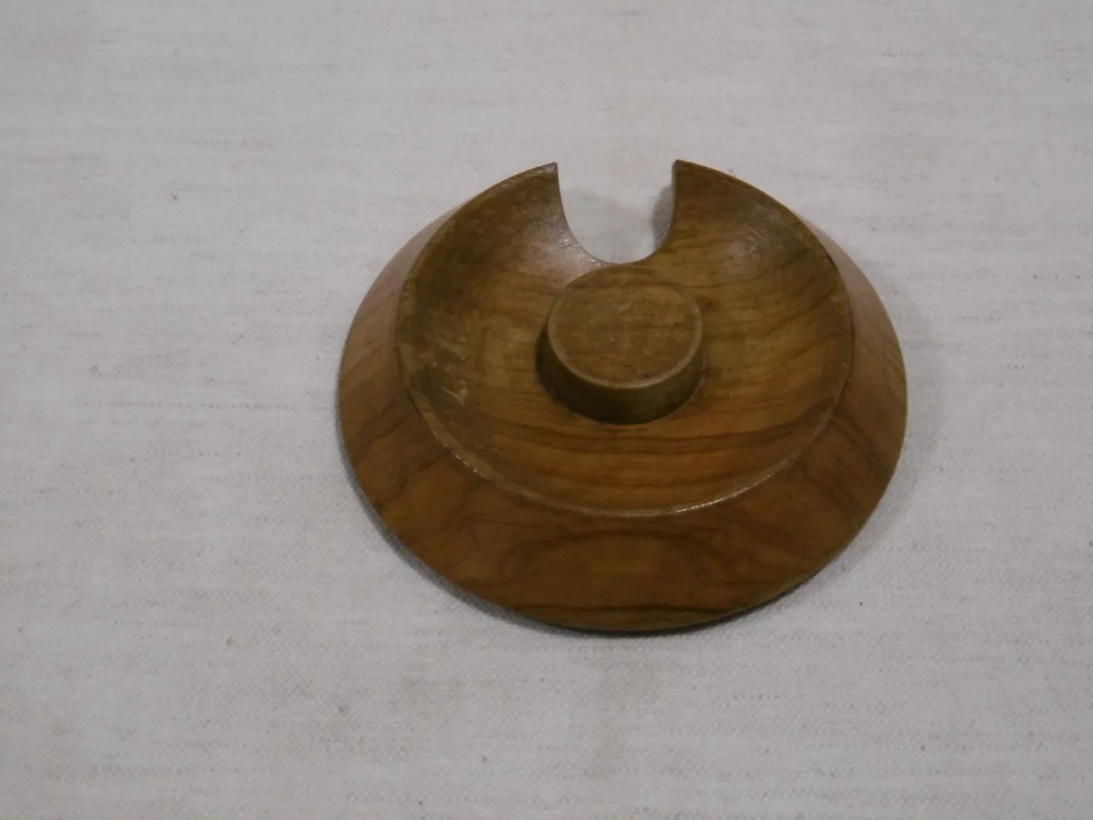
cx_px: 619
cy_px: 355
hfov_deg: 33.2
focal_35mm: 58
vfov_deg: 25.2
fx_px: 1831
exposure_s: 1/60
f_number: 4
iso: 250
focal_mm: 9.2
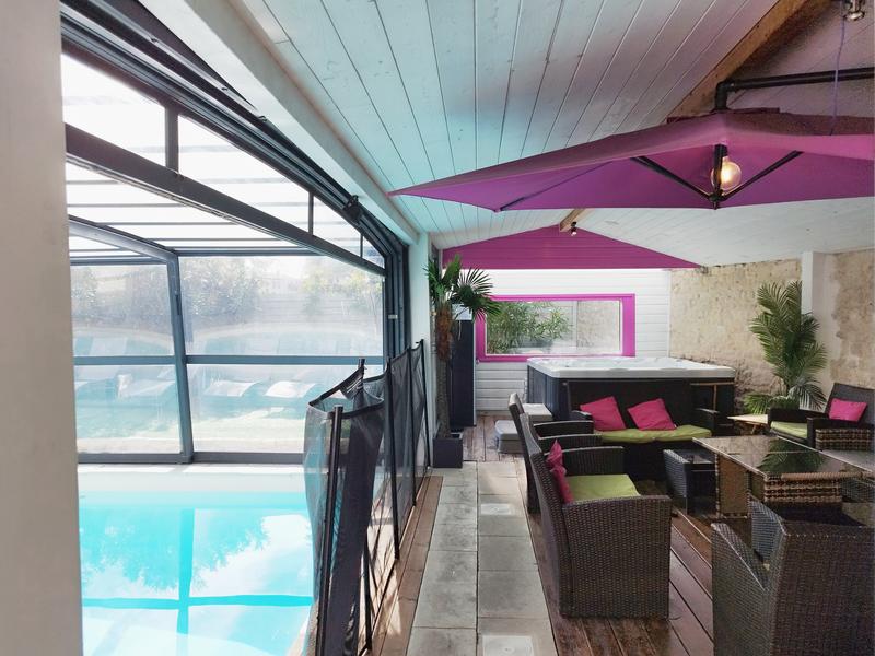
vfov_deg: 54.9
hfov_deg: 69.4
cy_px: 328
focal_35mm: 25
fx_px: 632
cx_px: 438
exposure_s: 1/505
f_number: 1.89
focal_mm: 5.95
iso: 50
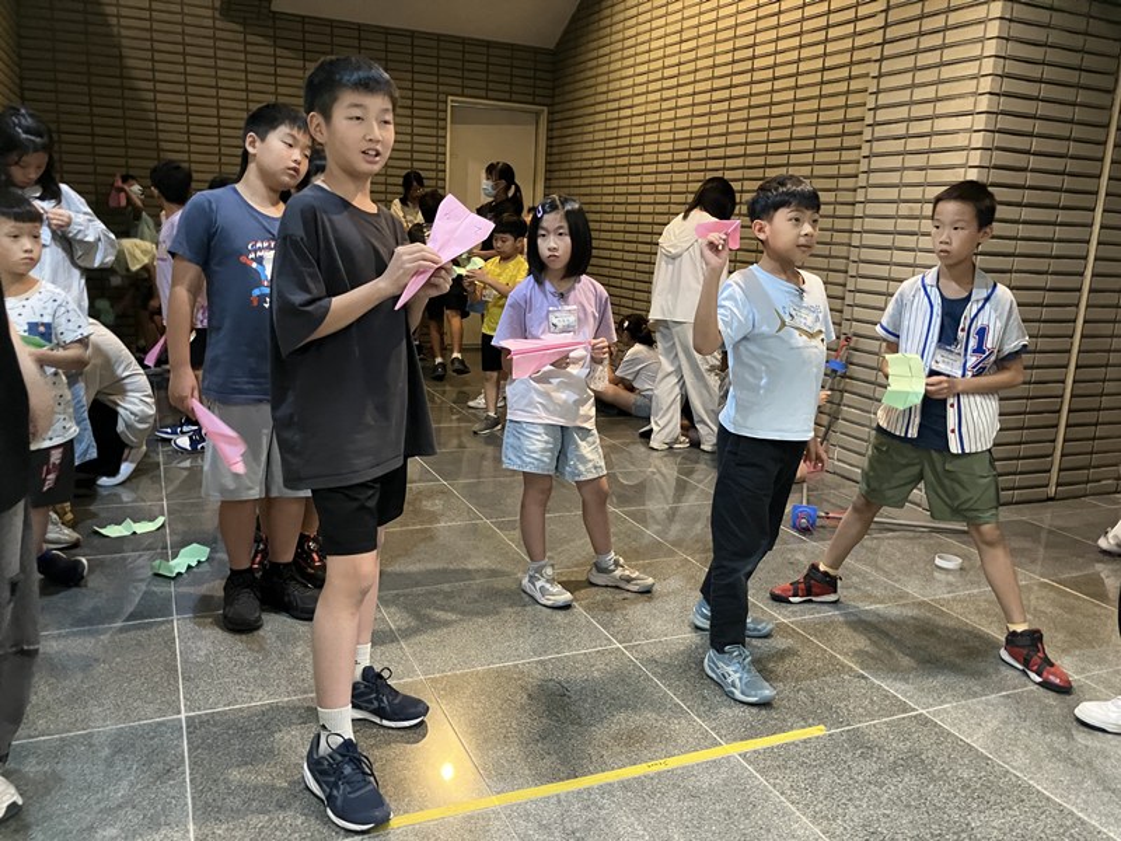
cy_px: 420
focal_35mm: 28
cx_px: 560
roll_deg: -3.0
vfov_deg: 49.7
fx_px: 907
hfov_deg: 63.4
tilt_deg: -12.6
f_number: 1.8
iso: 500
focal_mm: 3.99
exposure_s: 1/30
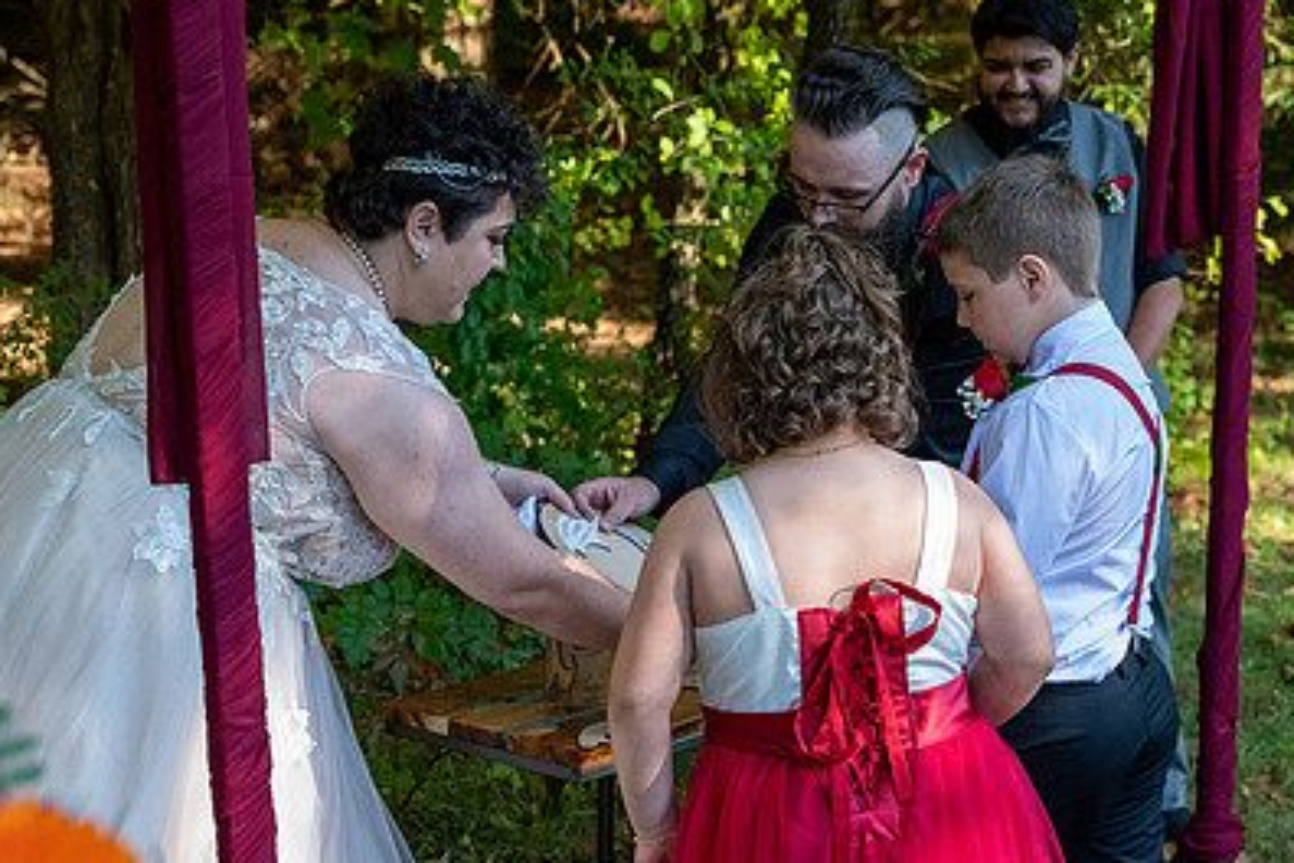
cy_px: 533
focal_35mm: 79
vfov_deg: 17.3
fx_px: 2839
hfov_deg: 25.7
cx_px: 725
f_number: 4
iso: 6400
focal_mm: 54
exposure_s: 1/3200
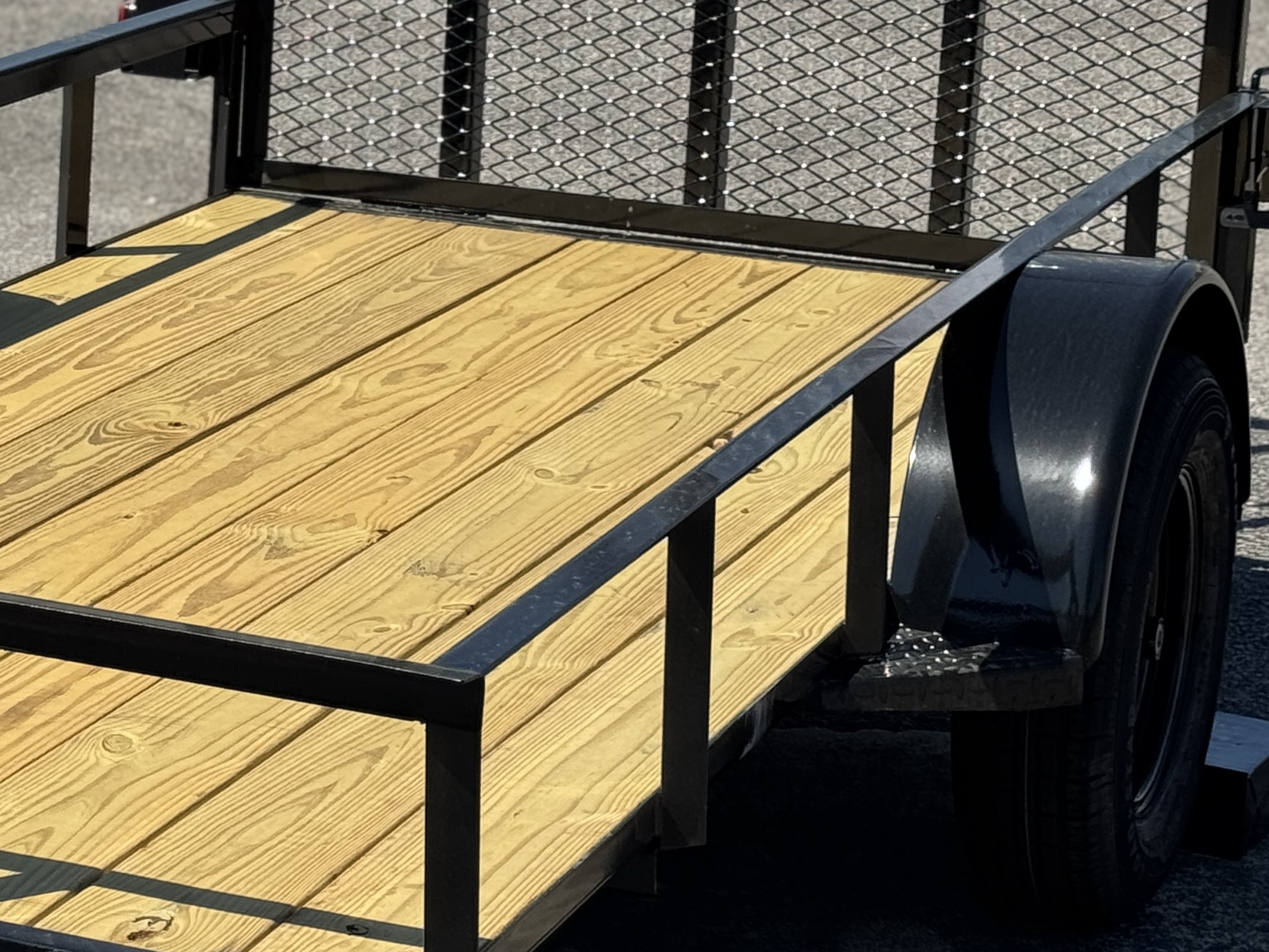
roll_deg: -2.5
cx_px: 157
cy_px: 443
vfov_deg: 12.7
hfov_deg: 16.6
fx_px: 4290
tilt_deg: -18.3
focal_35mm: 117
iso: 64
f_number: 1.78
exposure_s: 1/4049
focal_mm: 6.76
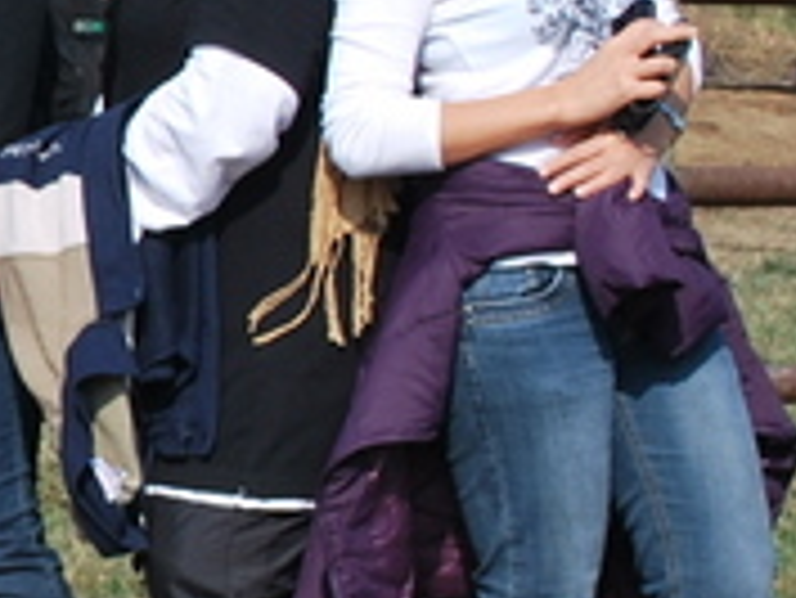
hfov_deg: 8.2
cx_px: -859
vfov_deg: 6.5
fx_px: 5269
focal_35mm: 229
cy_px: -94
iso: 100
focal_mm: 28
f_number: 7.1
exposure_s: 1/200
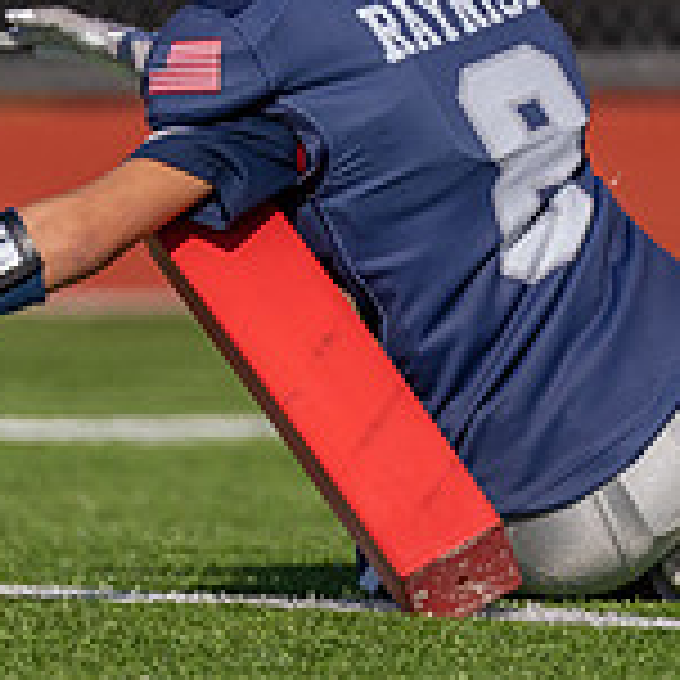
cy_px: -93
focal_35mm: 1201
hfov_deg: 1.5
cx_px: 502
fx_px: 26692
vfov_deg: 1.5
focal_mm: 200
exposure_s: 1/3200
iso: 160
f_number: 3.2
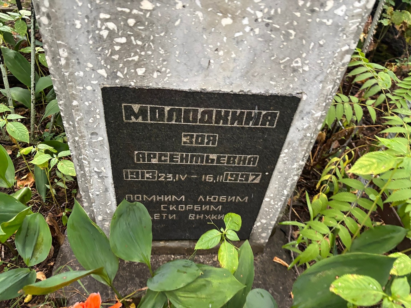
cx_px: 206
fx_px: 309
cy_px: 154
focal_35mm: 26
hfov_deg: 67.3
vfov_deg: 53.1
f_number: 1.6
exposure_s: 1/60
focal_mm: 5.96
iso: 320
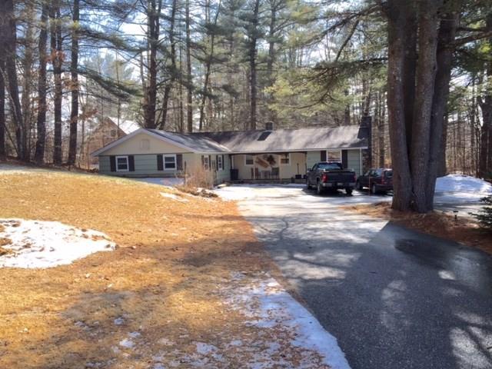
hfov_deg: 61.7
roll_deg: +2.2
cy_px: 184
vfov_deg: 48.2
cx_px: 246
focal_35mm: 29
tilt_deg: -5.8
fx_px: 412
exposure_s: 1/989
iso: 32
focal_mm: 4.15
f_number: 2.2
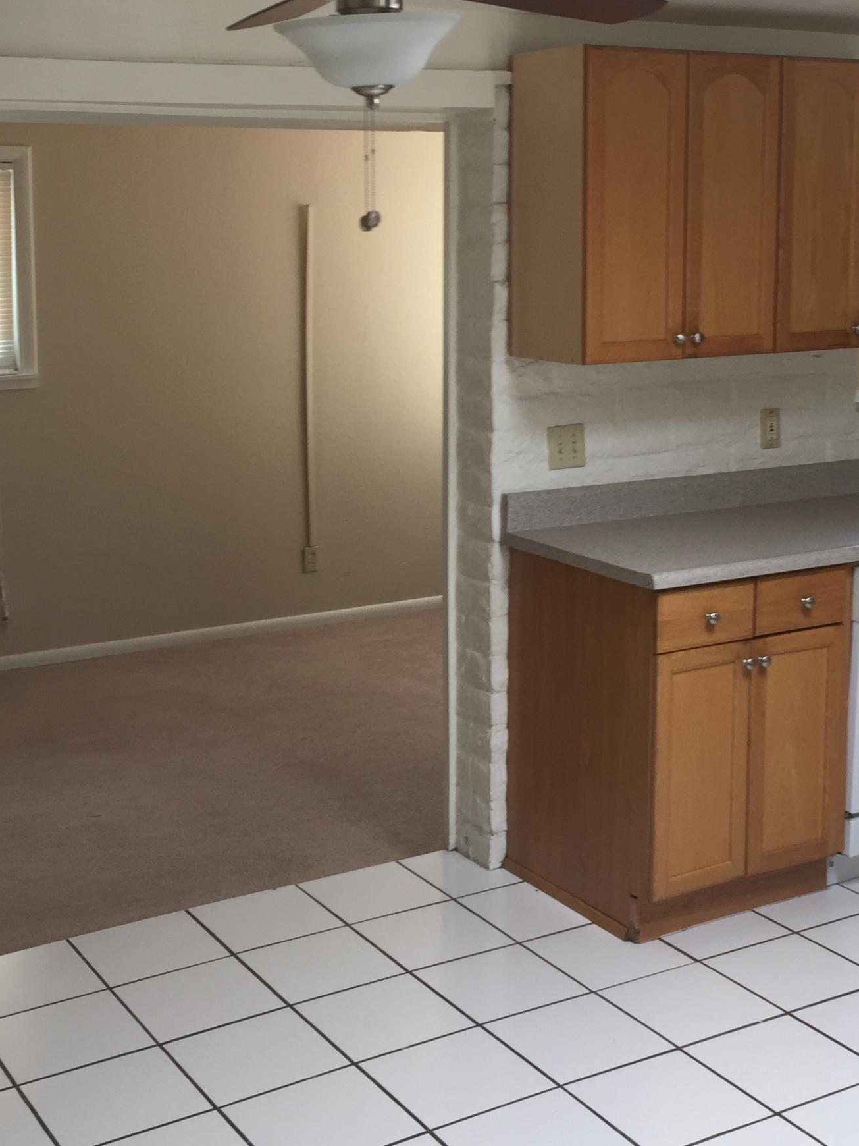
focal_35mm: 50
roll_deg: -1.8
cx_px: 486
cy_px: 464
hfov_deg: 29.1
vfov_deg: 38.1
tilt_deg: -7.5
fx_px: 1654
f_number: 2.2
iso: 40
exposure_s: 1/60
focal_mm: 4.15
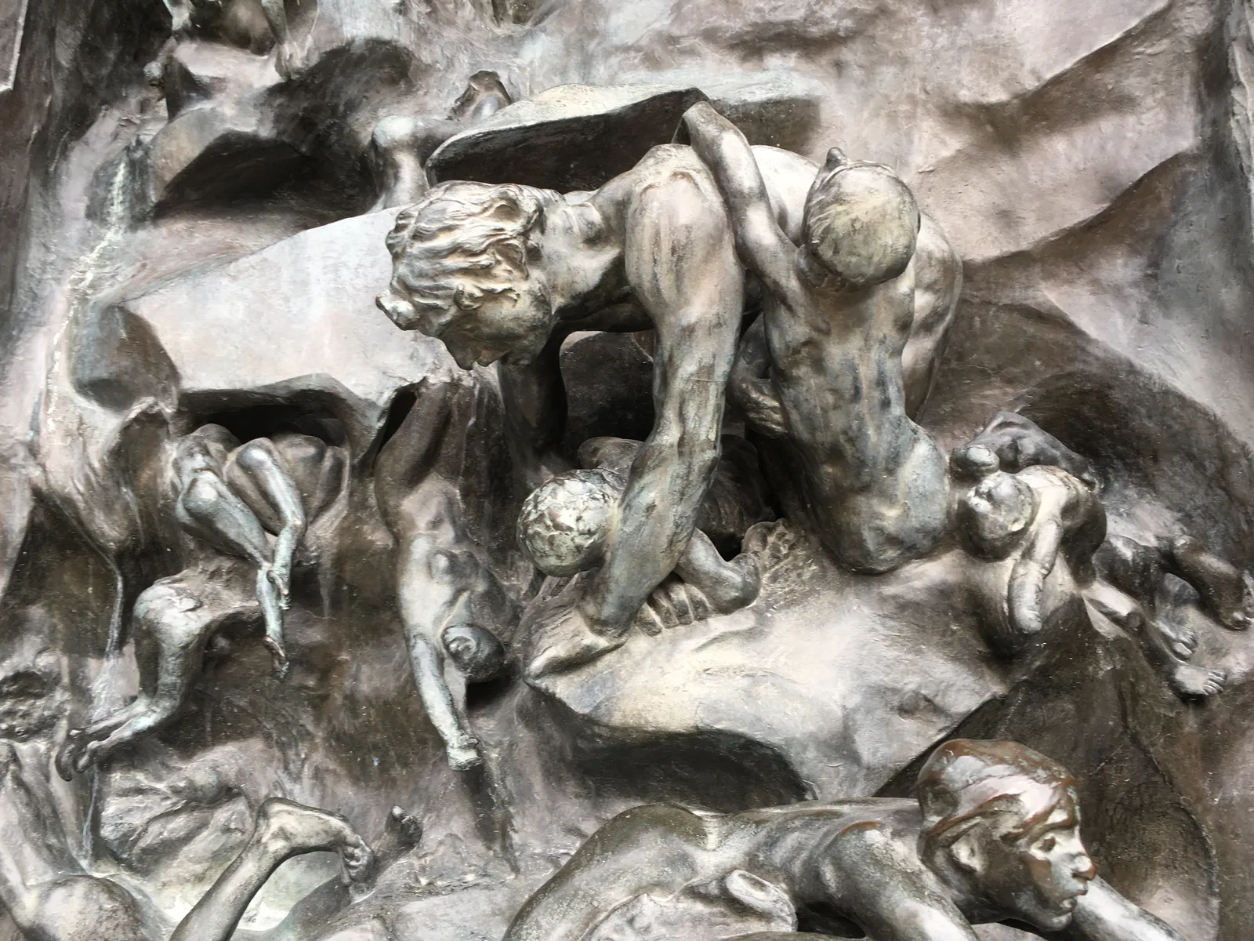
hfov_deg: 61.7
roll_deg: -2.7
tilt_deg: +9.7
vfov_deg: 48.2
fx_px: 1051
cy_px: 470
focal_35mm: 29
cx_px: 627
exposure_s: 1/60
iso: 25
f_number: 2.2
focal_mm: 4.15
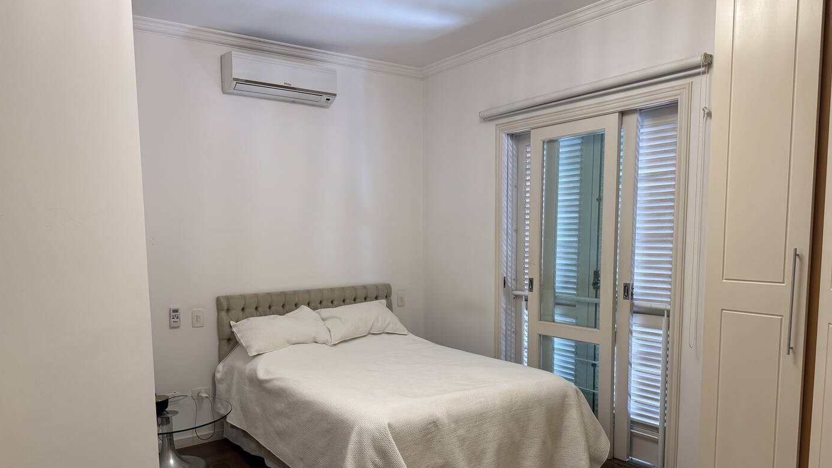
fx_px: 596
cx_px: 412
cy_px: 295
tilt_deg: -5.4
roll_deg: +1.4
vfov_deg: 42.5
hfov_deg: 69.9
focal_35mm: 27
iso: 200
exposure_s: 1/120
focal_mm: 6.76
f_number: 1.78
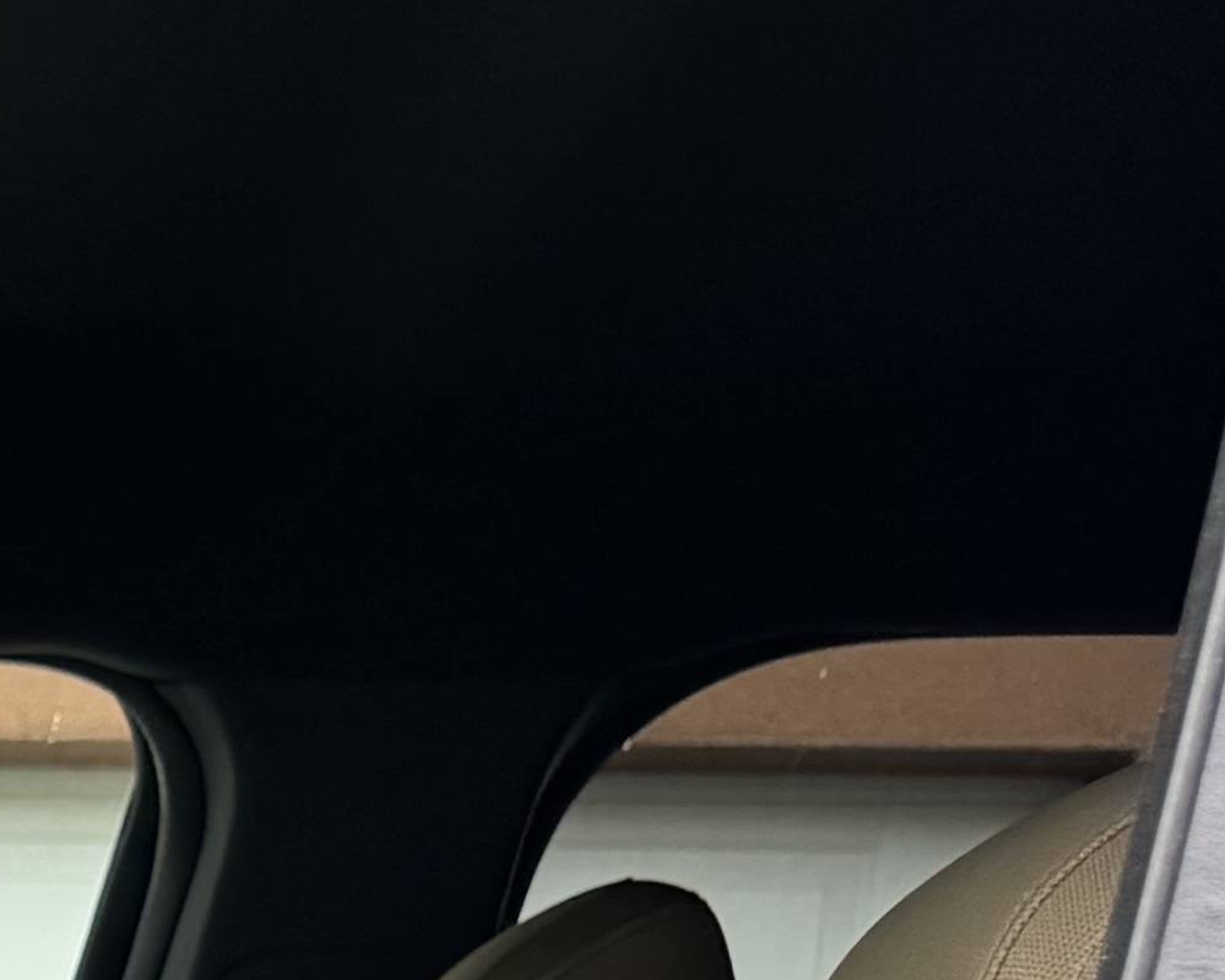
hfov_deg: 11.7
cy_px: 2454
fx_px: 4858
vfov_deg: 9.9
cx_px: -1746
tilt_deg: -9.7
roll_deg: -2.5
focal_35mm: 134
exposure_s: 1/183
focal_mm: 6.76
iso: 64
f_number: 1.78
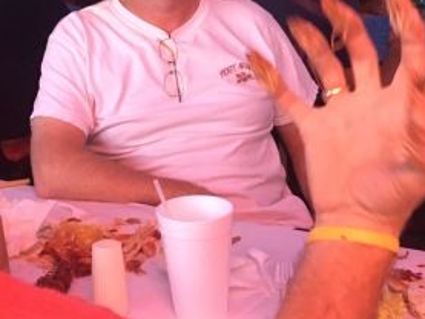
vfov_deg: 21.6
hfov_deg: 28.8
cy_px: 54
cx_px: 144
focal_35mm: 67
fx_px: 823
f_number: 2.2
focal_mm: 4.15
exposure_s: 1/15
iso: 200
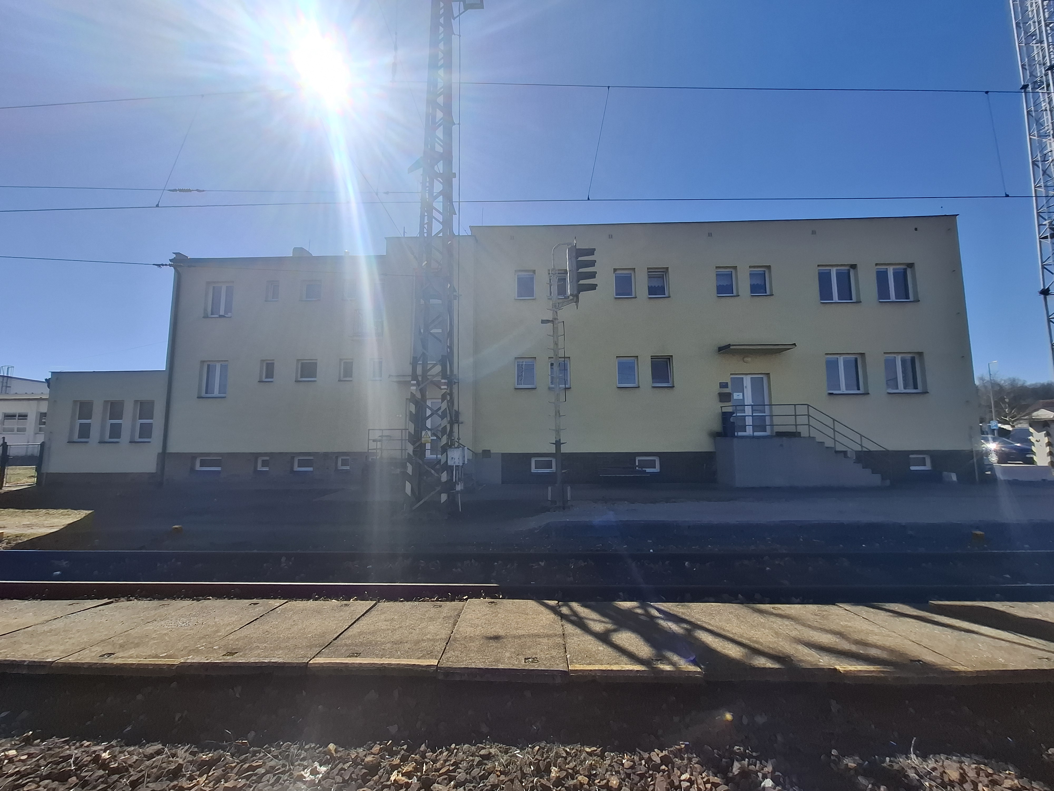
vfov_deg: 89.9
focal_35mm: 13
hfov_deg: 106.2
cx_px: 527
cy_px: 396
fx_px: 396
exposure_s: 1/1866
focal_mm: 1.74
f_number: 2.2
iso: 40
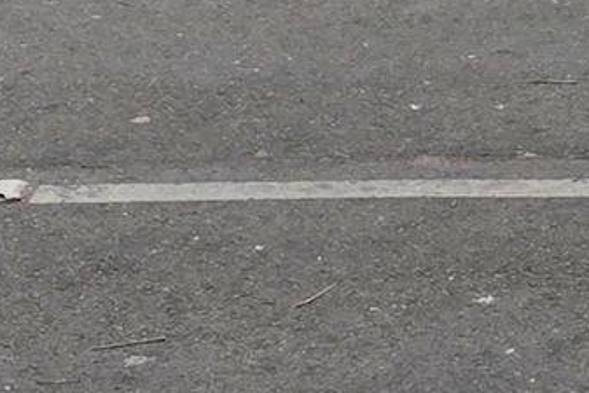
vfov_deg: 7.9
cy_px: -910
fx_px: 2324
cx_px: 554
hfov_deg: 14.3
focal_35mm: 142
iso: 80
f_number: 1.8
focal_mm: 5.4
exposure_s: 1/3913
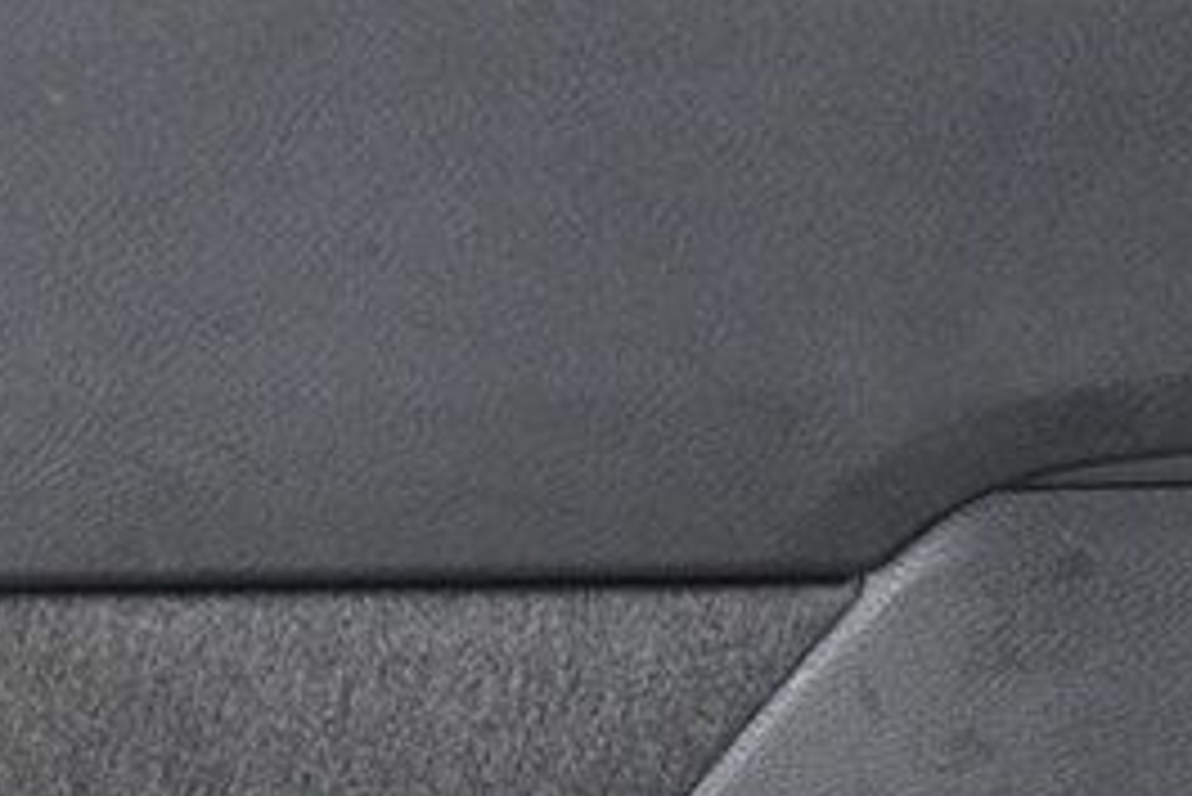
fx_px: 8050
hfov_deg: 8.4
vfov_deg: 5.6
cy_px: 1378
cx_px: 1268
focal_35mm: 243
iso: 2500
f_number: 4.5
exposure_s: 1/320
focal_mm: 42
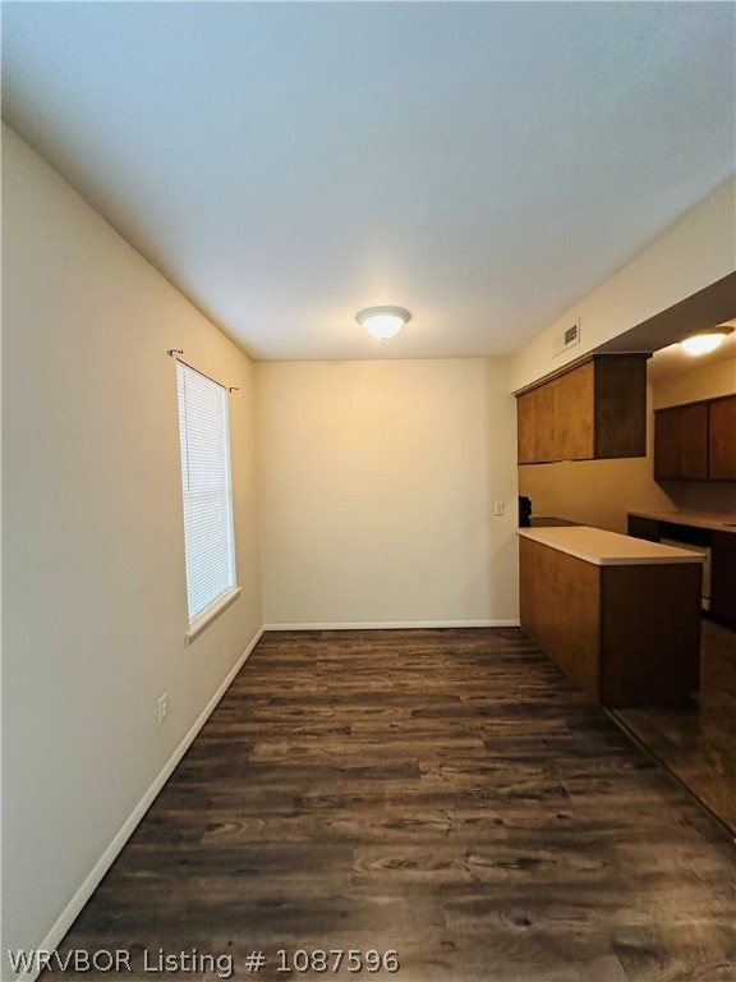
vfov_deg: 102.1
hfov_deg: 85.7
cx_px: 368
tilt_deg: -1.7
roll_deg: +0.3
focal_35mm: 14
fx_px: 397
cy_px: 491
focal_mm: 2.22
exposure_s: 1/60
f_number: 2.2
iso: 640
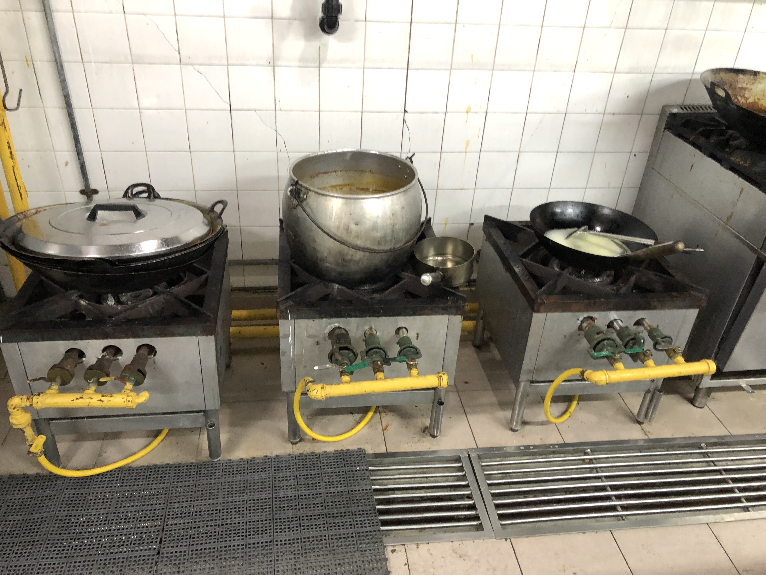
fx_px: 620
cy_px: 288
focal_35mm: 28
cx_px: 383
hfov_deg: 63.4
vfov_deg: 49.7
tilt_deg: -32.3
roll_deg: -3.4
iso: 100
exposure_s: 1/12
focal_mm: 3.99
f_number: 1.8
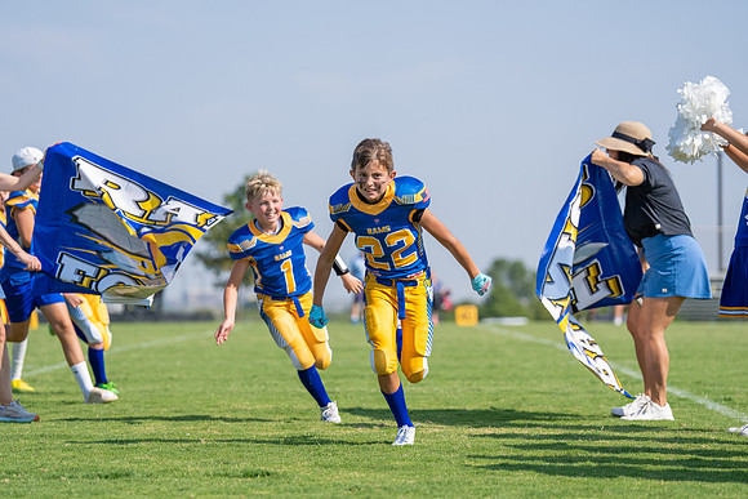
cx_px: 374
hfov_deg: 17.0
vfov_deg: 11.4
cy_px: 250
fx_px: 2509
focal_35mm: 121
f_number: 2.8
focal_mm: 120
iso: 160
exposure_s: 1/3200
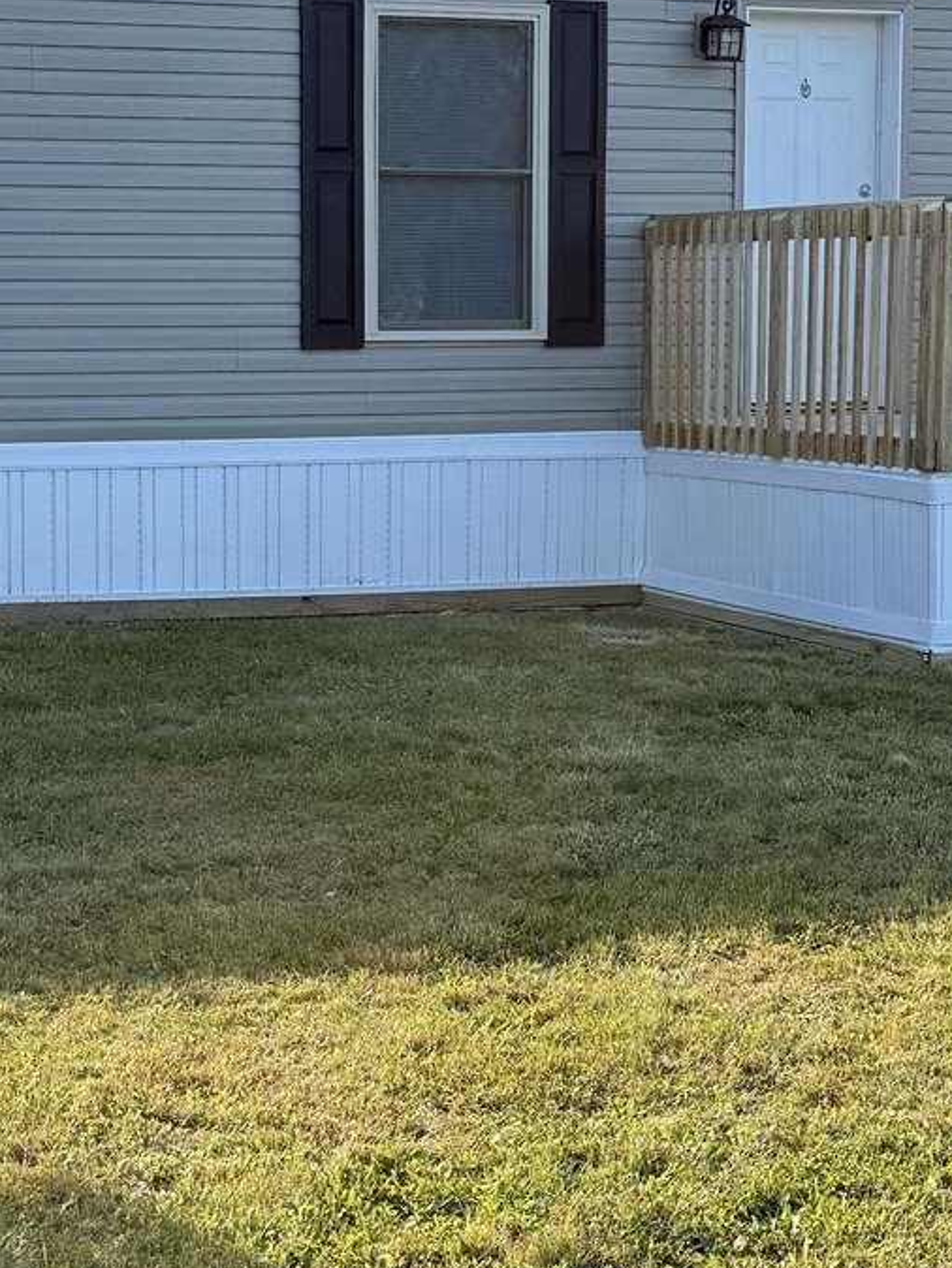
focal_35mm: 82
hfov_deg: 18.0
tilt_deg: -4.5
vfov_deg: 23.8
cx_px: 314
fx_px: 3005
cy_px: 572
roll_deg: +0.0
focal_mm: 6.76
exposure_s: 1/2232
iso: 100
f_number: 1.78
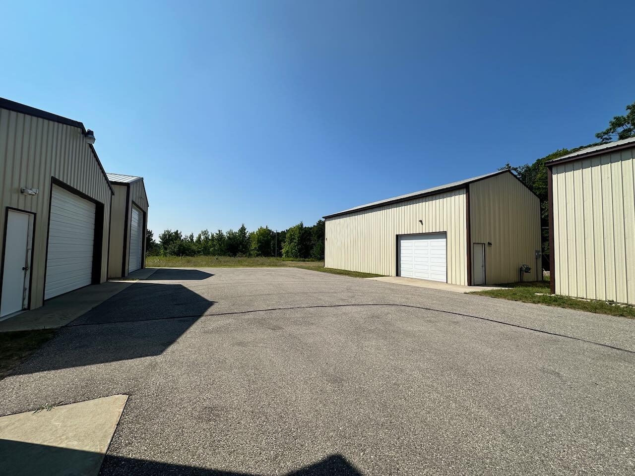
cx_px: 318
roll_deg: -0.3
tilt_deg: +4.1
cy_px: 238
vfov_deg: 85.7
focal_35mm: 14
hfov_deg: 102.1
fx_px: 257
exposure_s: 1/3610
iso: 50
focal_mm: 2.22
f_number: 2.2
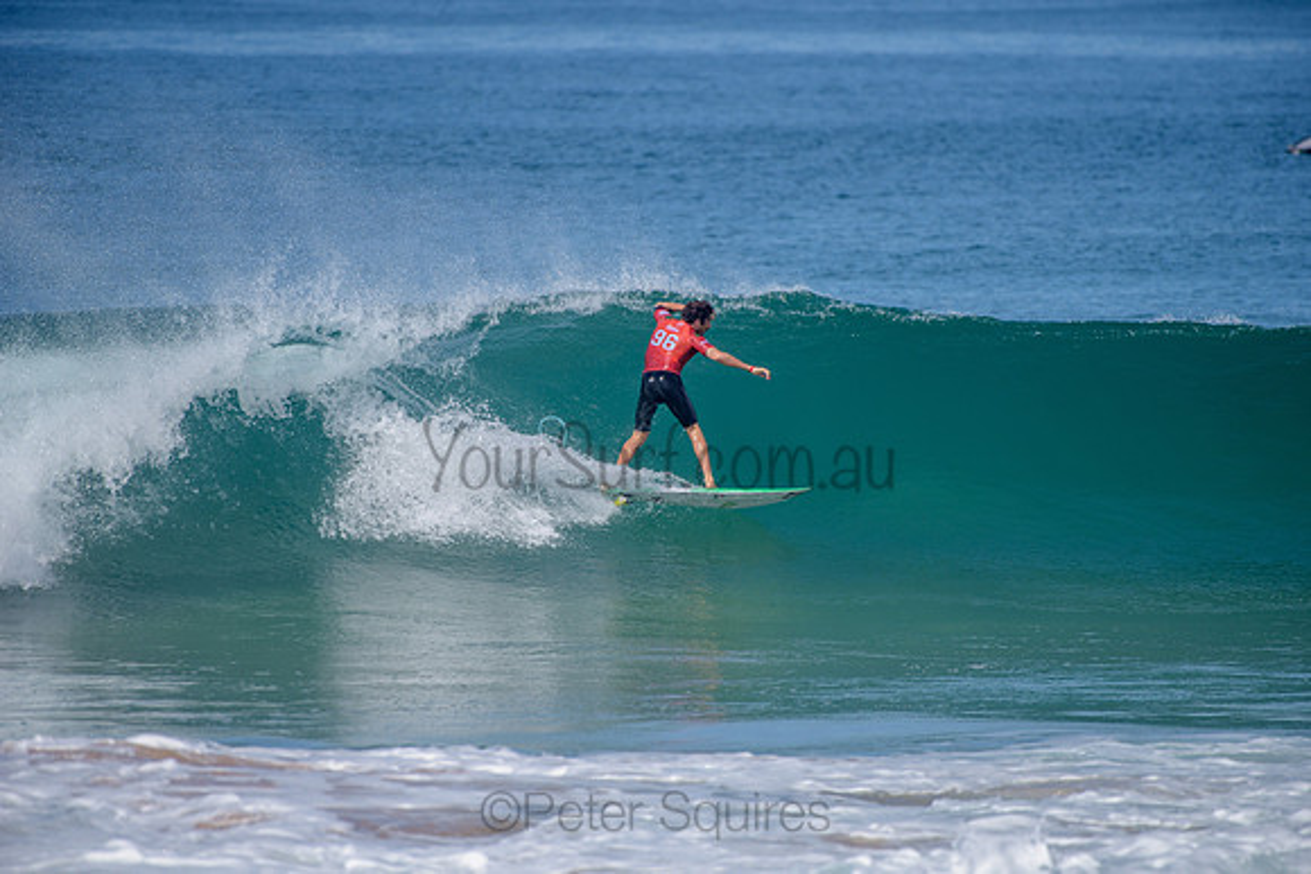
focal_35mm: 500
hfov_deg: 4.1
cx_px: 656
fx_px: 18212
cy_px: 437
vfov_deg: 2.8
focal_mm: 500
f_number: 5.6
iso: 160
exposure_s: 1/2000
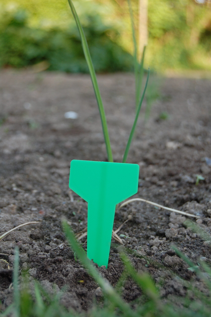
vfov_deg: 31.9
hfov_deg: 21.5
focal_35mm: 63
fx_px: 555
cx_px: 106
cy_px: 158
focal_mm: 42
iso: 320
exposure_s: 1/125
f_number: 5.6
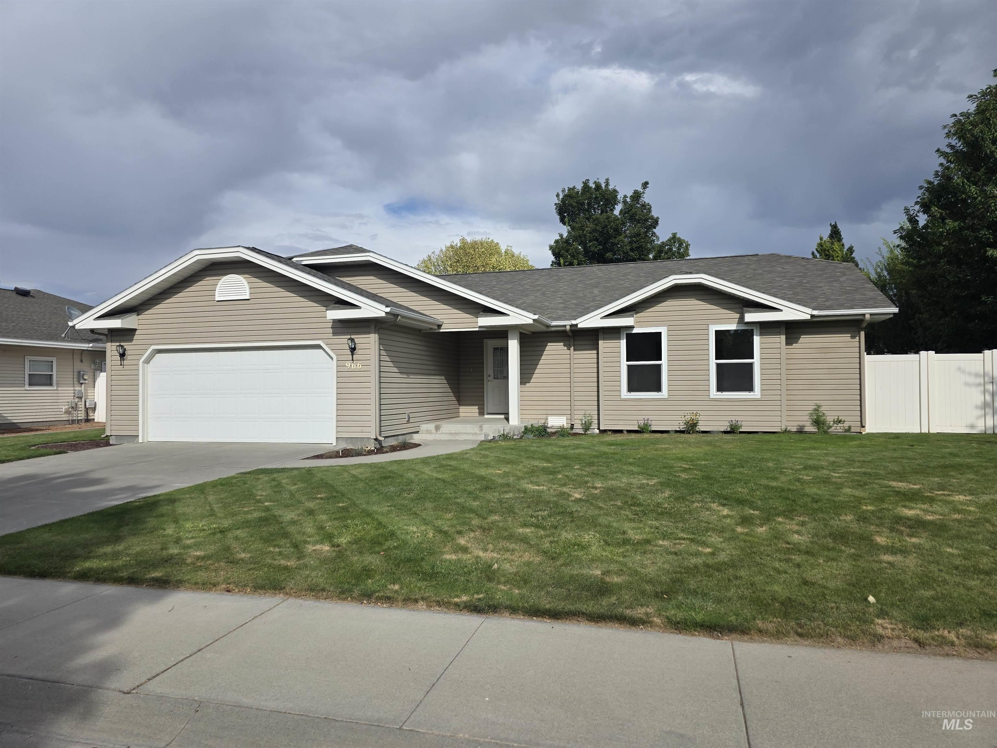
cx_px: 498
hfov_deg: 73.9
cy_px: 374
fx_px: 662
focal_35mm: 23
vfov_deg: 58.9
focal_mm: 6.3
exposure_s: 1/7944
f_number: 1.7
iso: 64
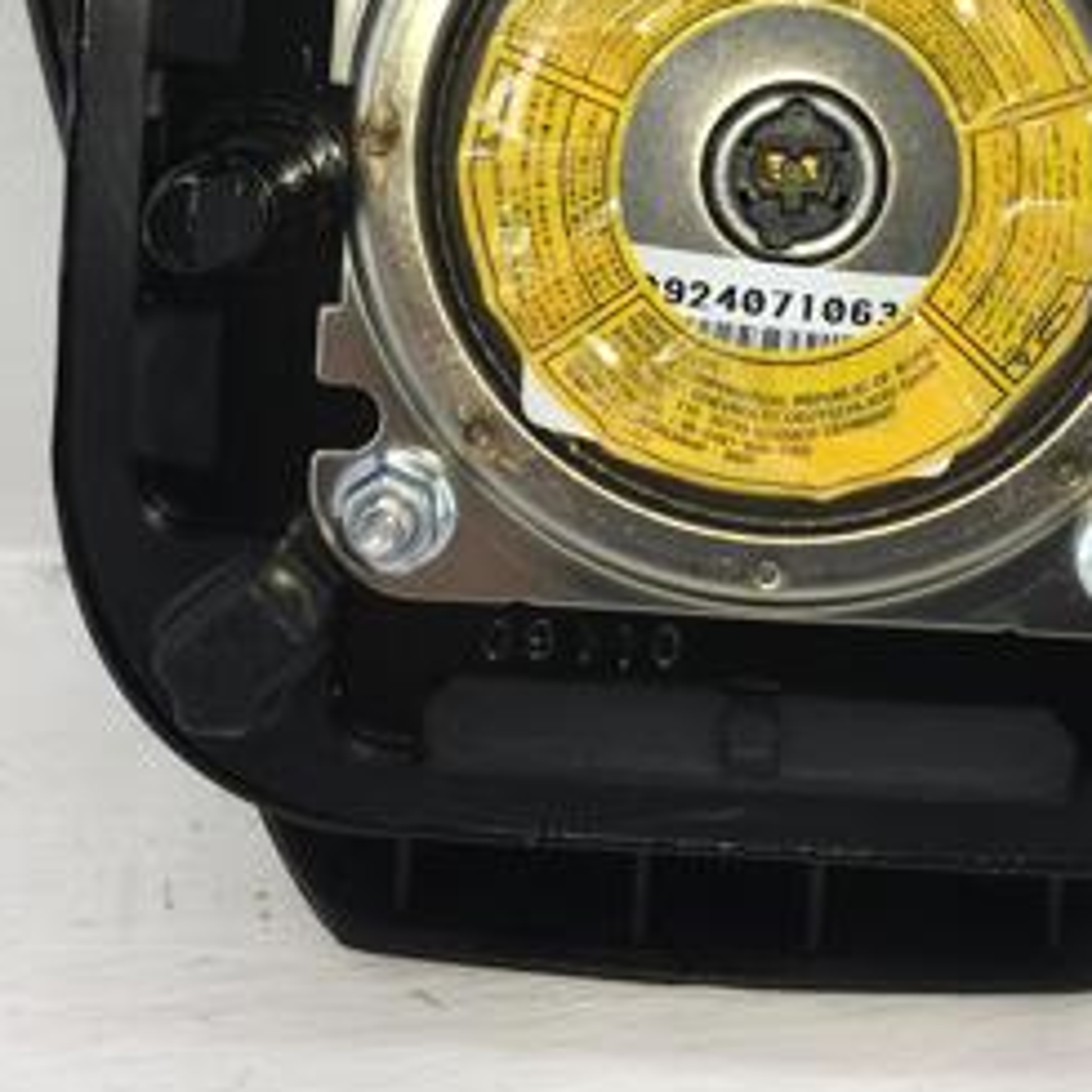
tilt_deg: -22.4
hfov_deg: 25.6
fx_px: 2391
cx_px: 744
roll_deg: -2.6
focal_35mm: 67
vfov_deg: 24.8
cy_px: 53
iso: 25
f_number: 2.2
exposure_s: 1/242
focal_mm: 4.15
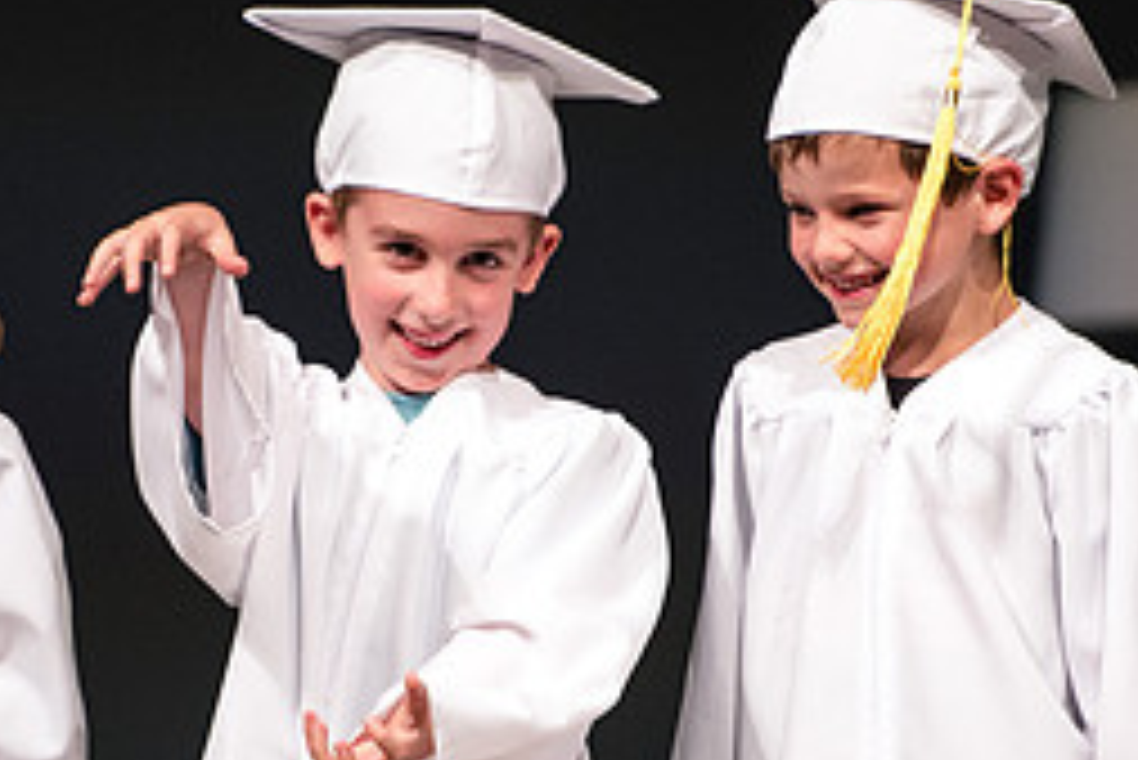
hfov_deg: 3.8
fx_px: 17364
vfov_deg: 2.5
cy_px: 519
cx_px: 414
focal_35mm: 549
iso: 500
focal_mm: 200
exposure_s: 1/800
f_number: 2.8
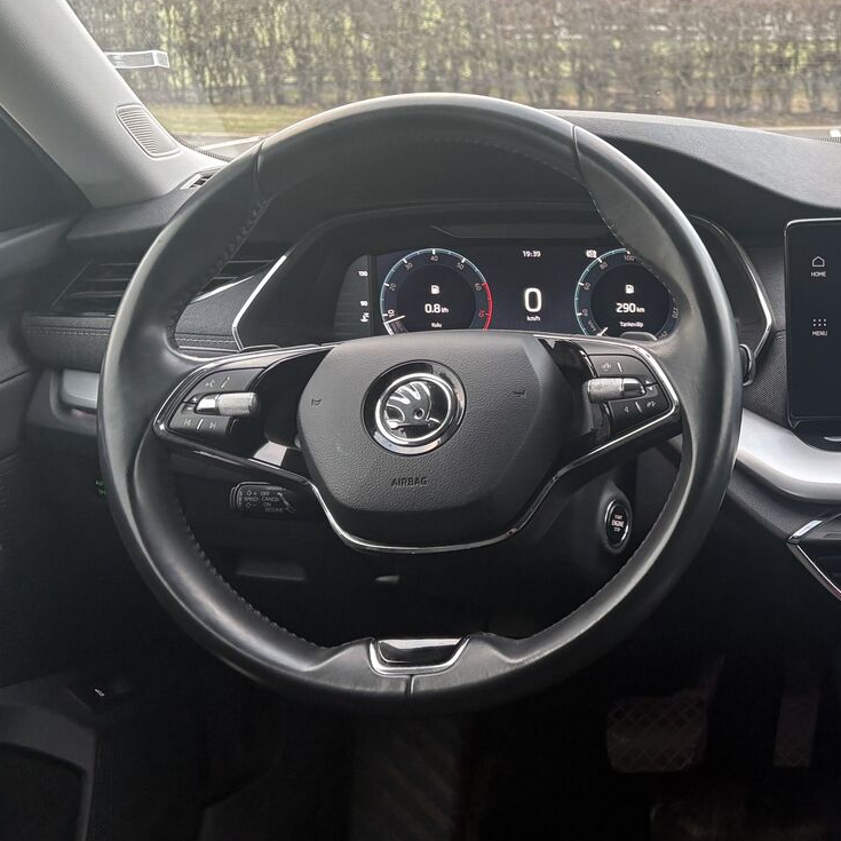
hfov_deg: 31.2
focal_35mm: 50
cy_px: 420
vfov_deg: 34.0
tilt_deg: -14.9
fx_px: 1374
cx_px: 864
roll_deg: -0.4
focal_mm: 5.96
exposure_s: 1/62
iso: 125
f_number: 1.6
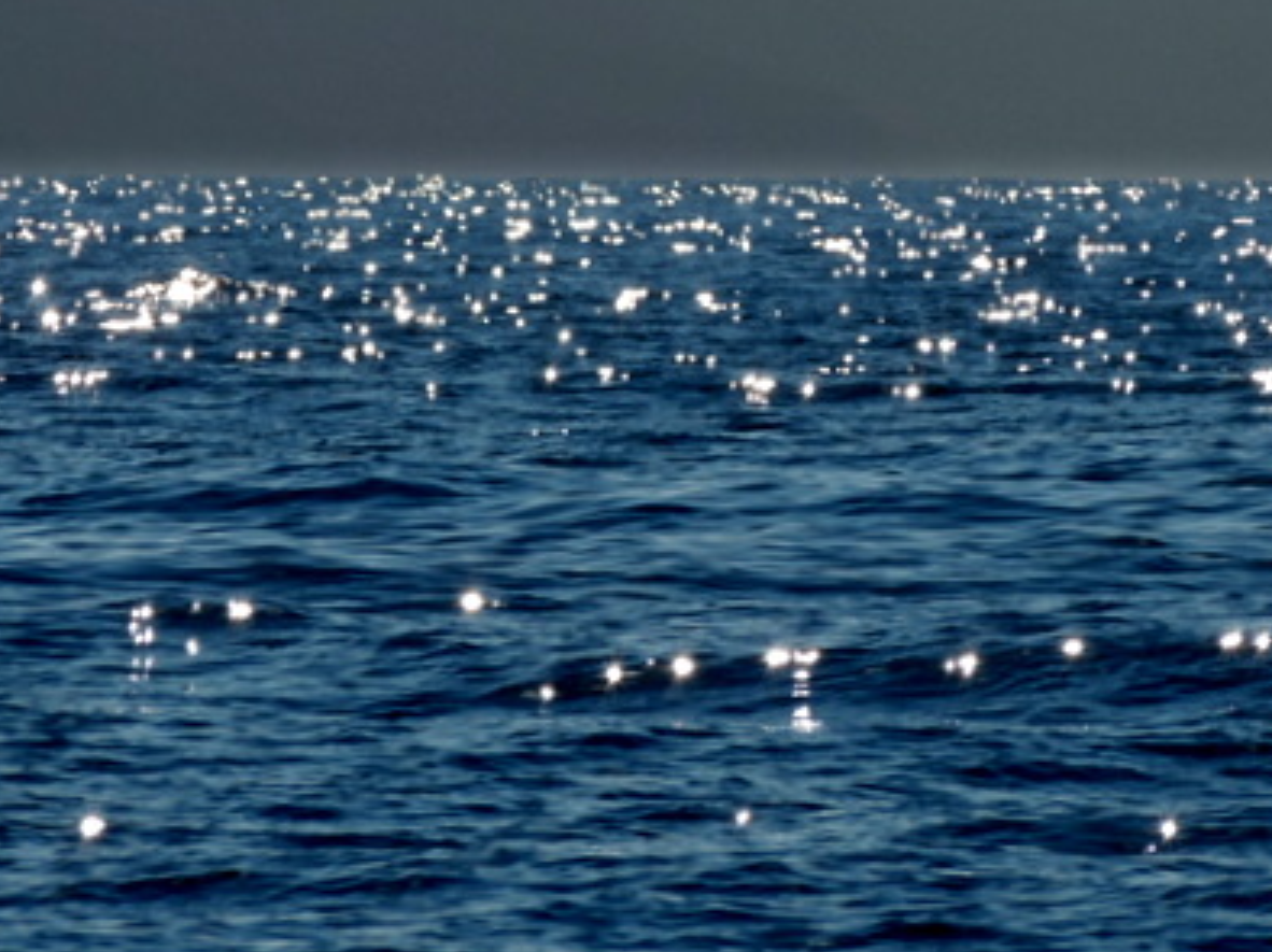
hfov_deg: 2.6
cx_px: 494
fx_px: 28057
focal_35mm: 764
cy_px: 329
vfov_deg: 1.9
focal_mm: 83.8
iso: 80
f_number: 5.4
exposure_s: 1/1000
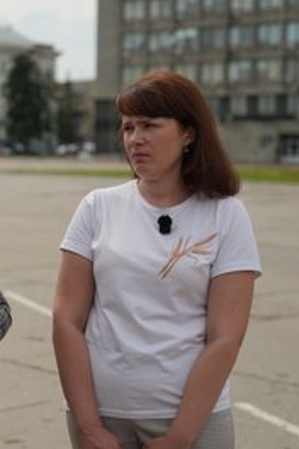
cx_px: 31
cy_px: 224
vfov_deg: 23.9
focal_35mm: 85
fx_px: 1059
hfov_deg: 15.9
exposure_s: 1/500
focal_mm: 56
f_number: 2.8
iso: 125
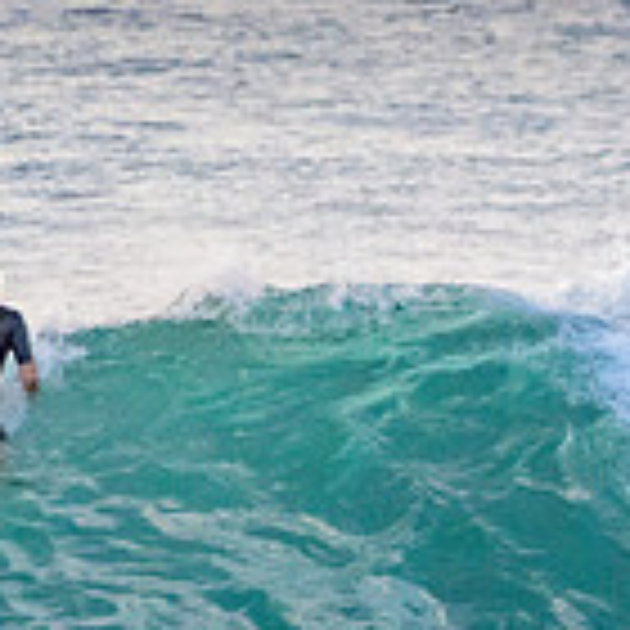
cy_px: 493
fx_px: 44373
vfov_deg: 0.8
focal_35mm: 2155
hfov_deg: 0.8
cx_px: 1046
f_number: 5.6
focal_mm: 500
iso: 1800
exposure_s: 1/2000
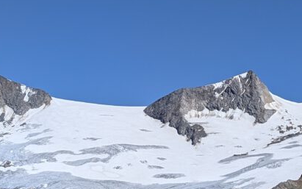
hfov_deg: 18.2
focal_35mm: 114
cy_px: 171
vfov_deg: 11.4
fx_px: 938
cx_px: 86
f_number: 1.68
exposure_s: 1/2488
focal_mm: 6.9
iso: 21
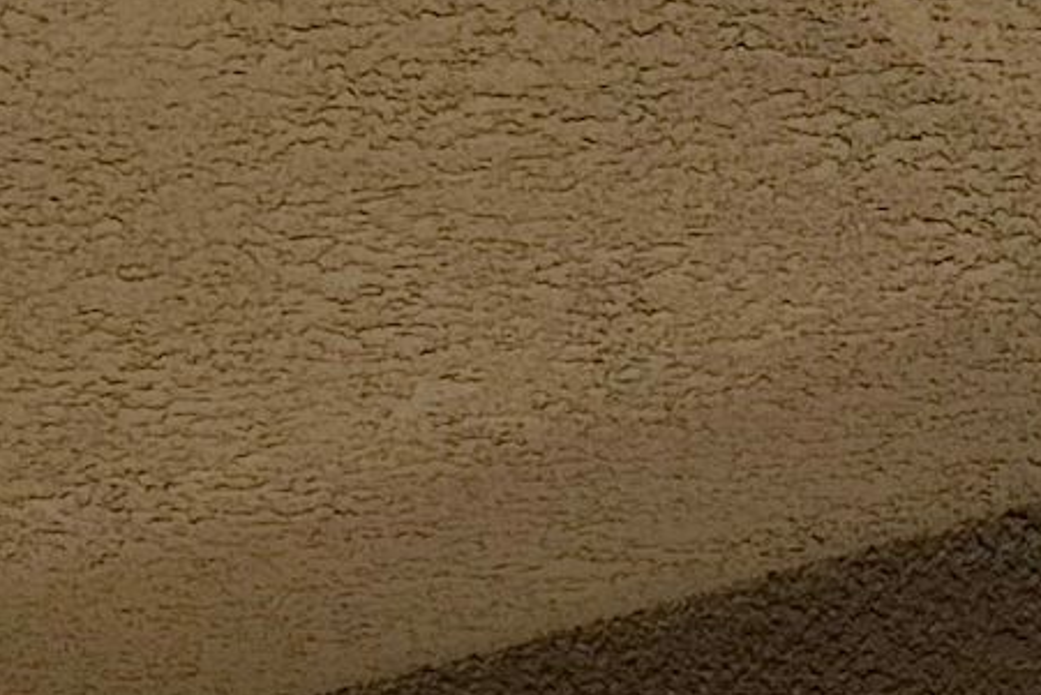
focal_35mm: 170
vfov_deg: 7.0
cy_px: 2332
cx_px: 436
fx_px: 4917
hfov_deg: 12.1
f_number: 1.78
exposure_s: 1/1880
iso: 80
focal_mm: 6.86
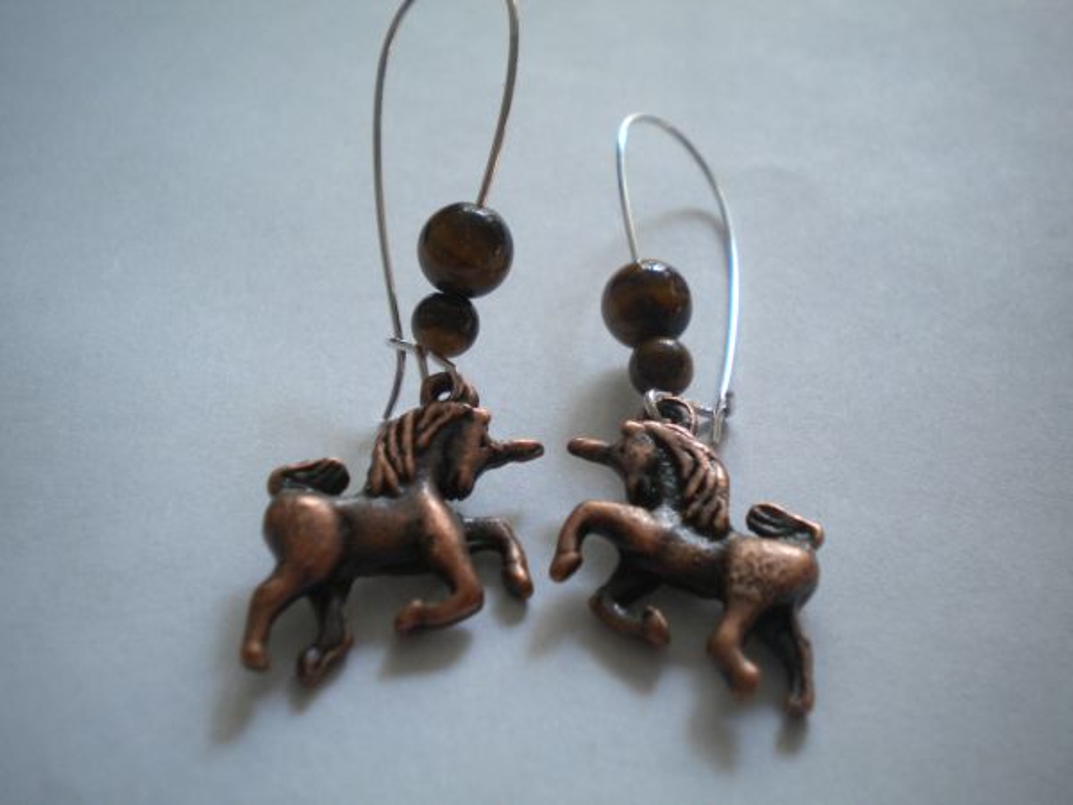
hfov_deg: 45.8
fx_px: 1271
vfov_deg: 35.1
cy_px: 402
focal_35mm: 41
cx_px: 536
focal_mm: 7.4
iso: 259
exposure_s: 1/46
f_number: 3.5
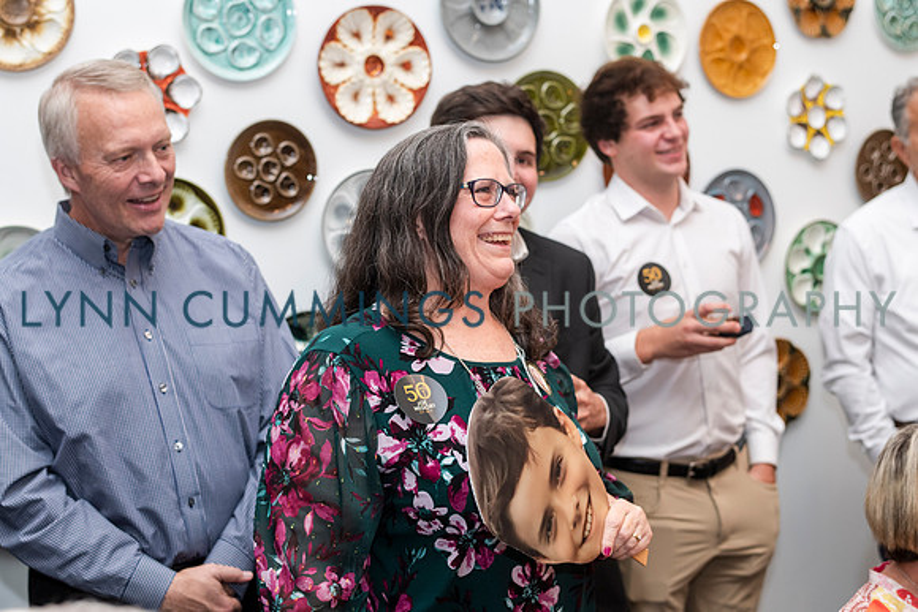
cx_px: 459
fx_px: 1481
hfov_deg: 34.4
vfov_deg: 23.4
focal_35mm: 58
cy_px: 306
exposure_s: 1/125
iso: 1000
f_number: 4
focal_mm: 58
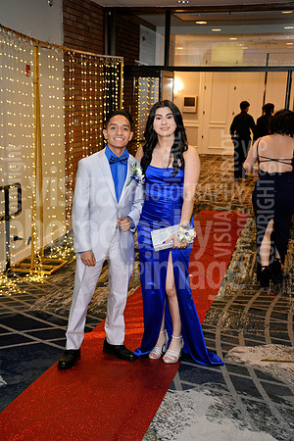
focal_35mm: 50
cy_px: 220
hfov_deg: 27.0
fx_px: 612
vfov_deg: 39.6
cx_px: 147
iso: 3200
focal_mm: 50
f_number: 5.6
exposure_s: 1/125
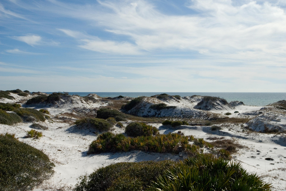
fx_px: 286
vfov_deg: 36.9
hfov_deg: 53.1
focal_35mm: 36
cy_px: 96
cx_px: 143
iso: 640
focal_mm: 24
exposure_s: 1/2500
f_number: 8
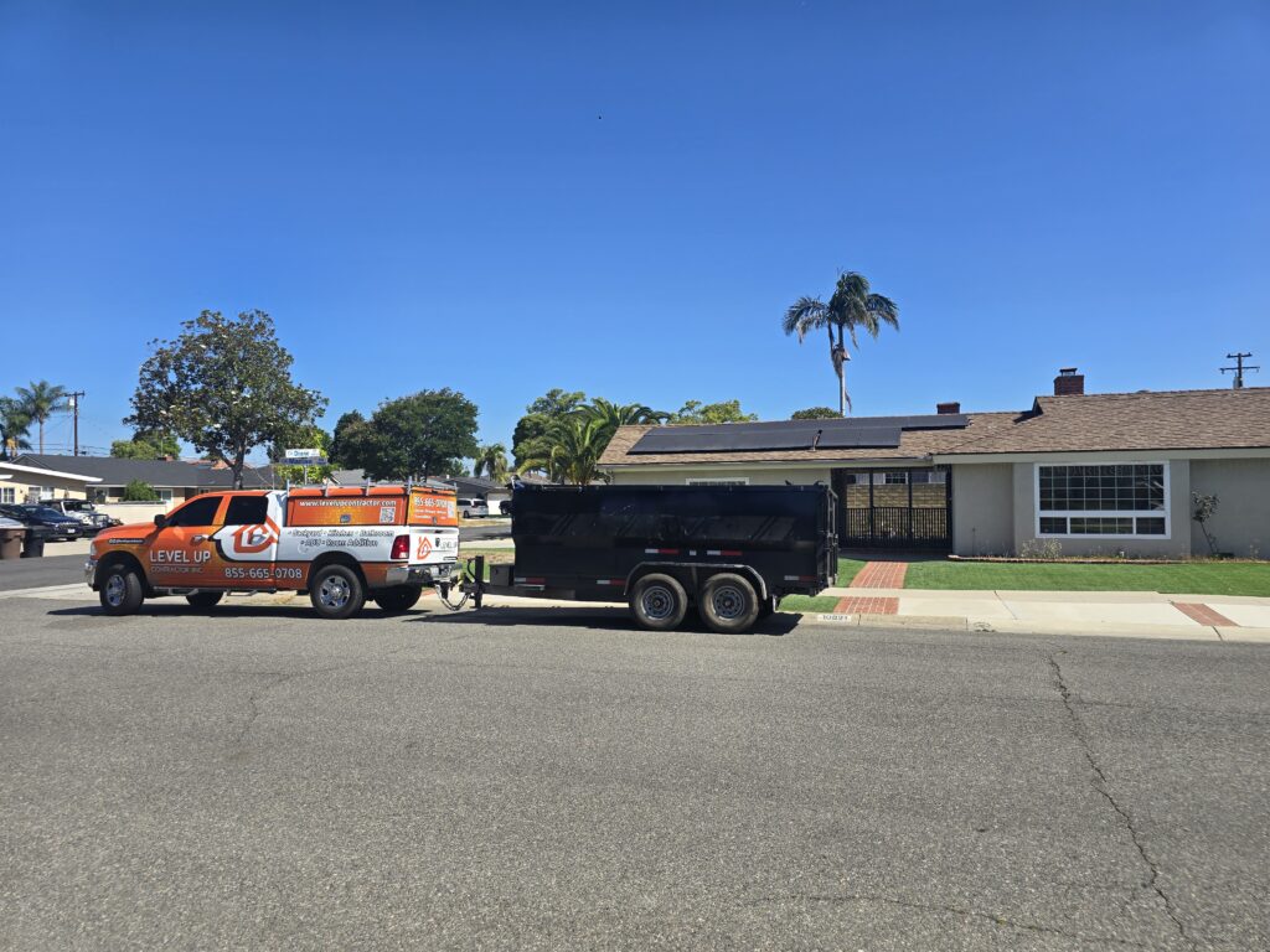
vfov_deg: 58.9
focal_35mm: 23
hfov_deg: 73.9
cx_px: 635
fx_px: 844
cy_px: 476
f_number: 1.7
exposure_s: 1/779
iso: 12
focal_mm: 6.3
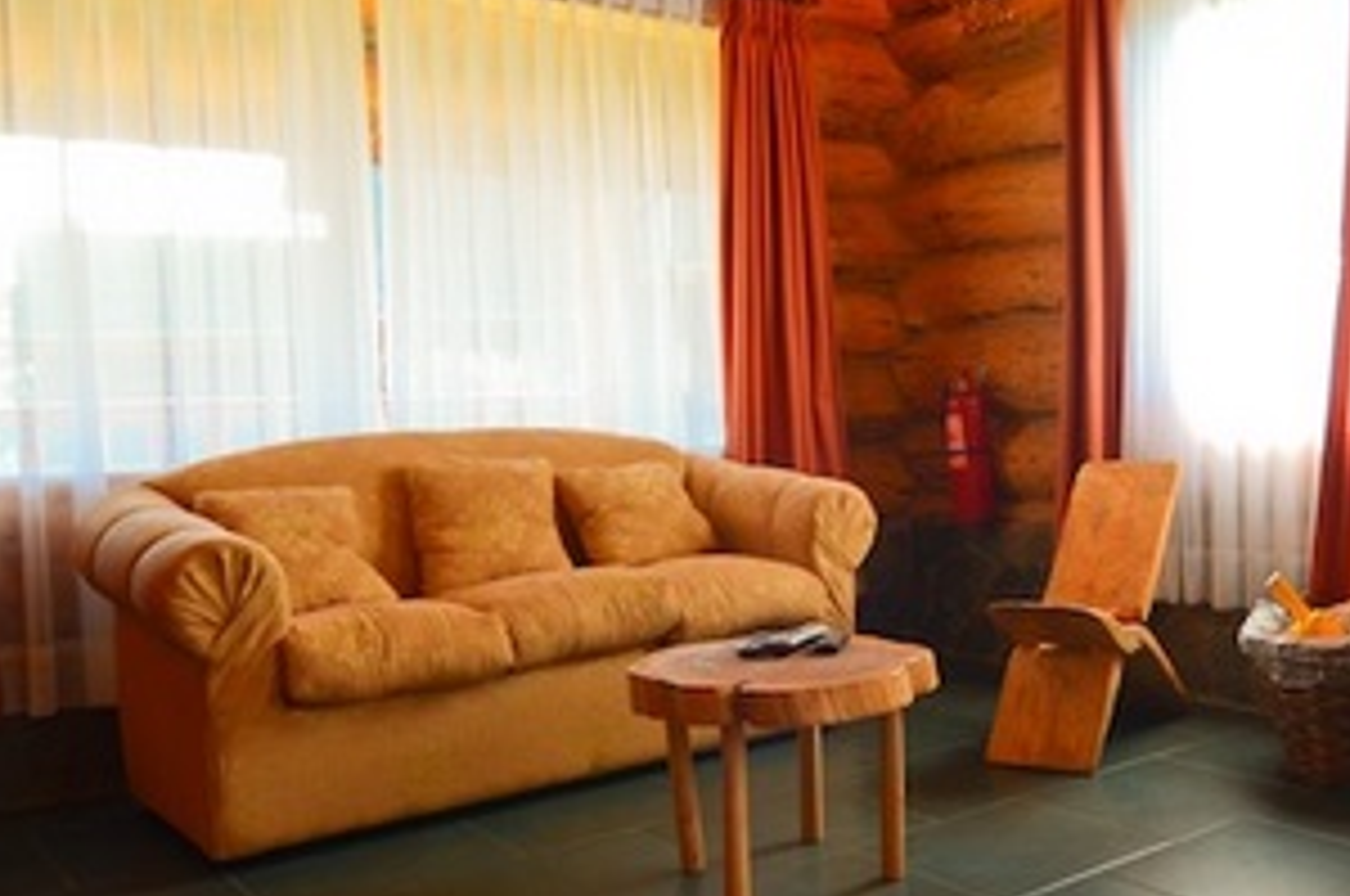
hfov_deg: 50.5
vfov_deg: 36.7
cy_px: 387
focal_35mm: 36
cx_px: 1048
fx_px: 1348
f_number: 4
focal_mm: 12
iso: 160
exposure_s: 1/50
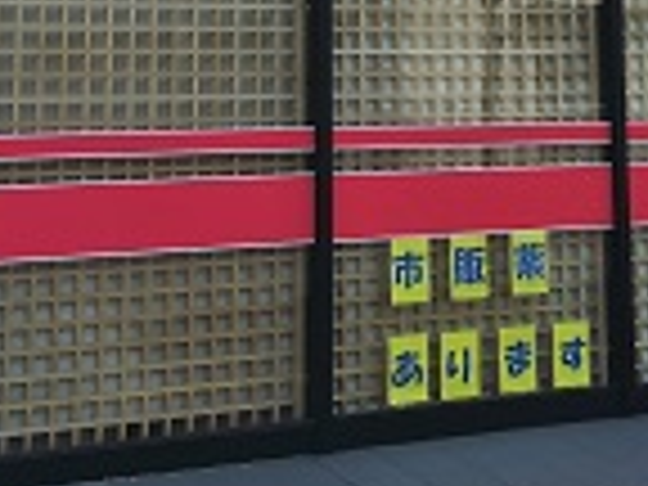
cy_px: -220
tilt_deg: +11.1
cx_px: 436
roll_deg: +0.0
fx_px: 1816
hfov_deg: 20.2
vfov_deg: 14.3
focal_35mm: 97
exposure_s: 1/222
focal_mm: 4.15
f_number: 2.2
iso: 25
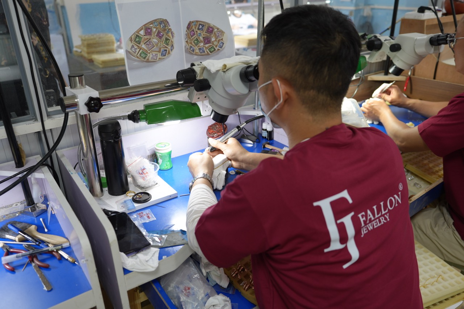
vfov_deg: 43.6
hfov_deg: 61.9
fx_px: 387
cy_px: 154
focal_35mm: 30
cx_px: 232
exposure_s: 1/30
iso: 125
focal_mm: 30
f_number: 3.2
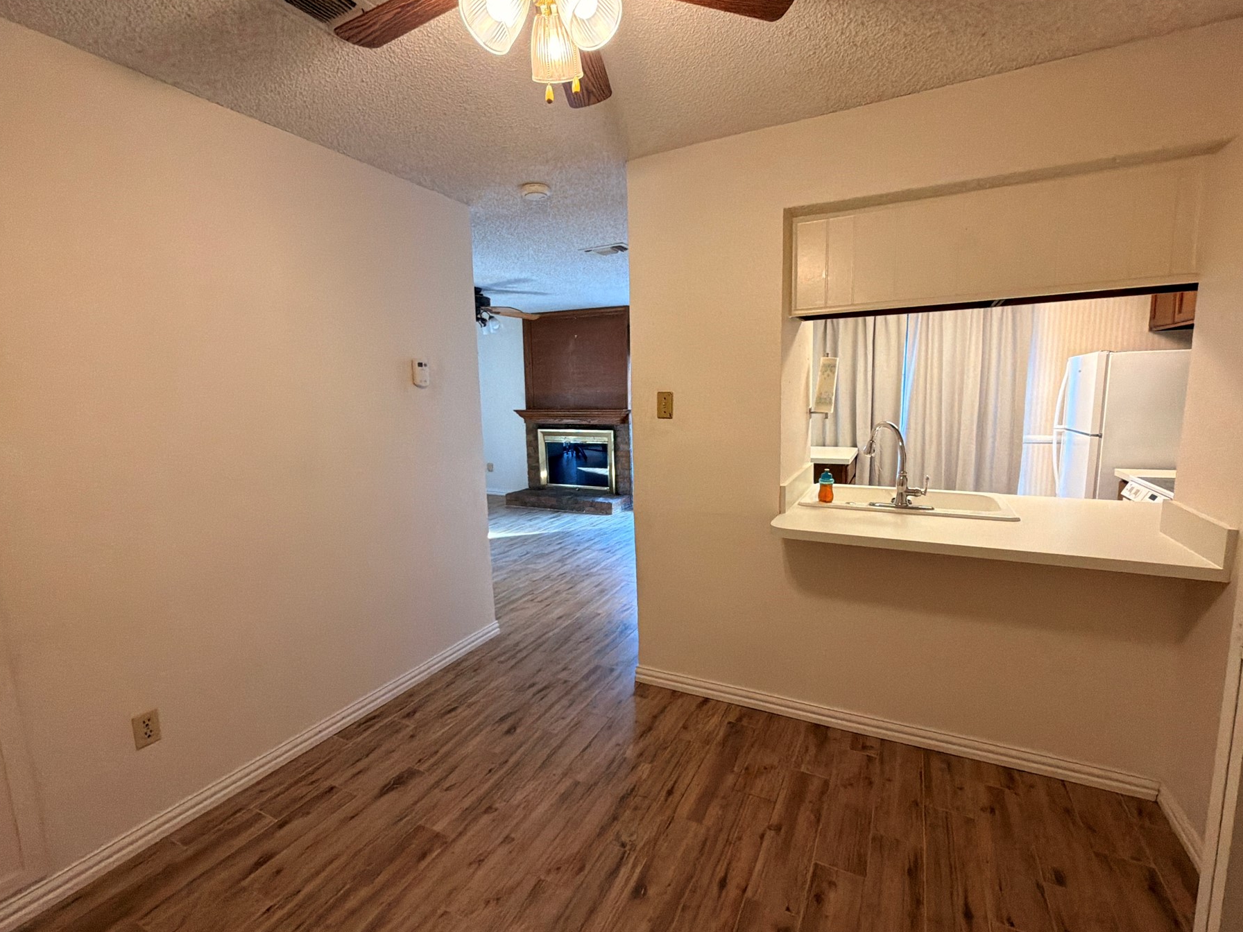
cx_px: 633
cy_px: 467
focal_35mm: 16
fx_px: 575
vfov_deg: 78.1
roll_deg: +1.6
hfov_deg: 94.5
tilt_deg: -8.4
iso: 400
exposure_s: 1/60
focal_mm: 2.22
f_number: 2.2
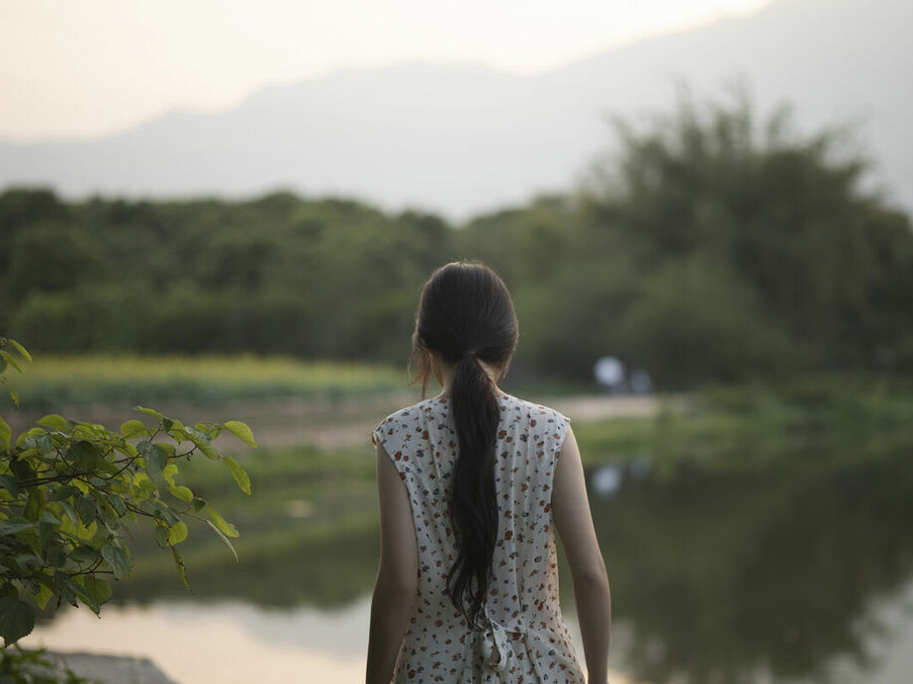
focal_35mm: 93
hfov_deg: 21.1
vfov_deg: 15.9
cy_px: 339
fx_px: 2453
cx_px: 490
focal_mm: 85
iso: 100
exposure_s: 1/200
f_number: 2
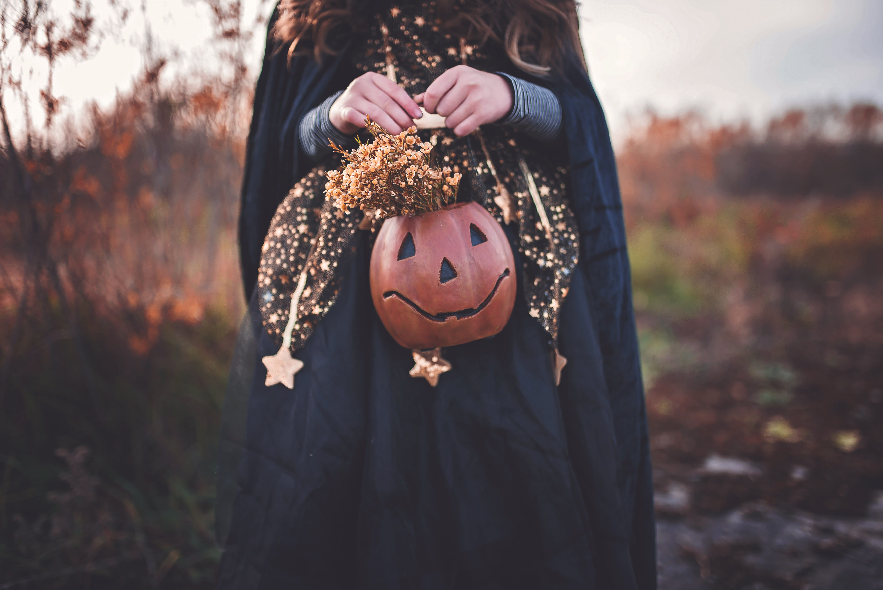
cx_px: 442
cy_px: 295
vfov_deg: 37.9
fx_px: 859
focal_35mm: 35
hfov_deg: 54.4
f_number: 1.4
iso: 80
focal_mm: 35
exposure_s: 1/800
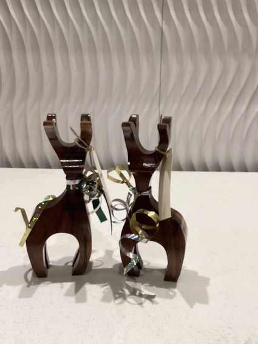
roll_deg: -0.4
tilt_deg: -15.6
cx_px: 136
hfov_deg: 40.7
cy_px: 160
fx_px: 348
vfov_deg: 52.6
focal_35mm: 35
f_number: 2.4
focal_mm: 3.3
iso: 100
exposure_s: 1/60
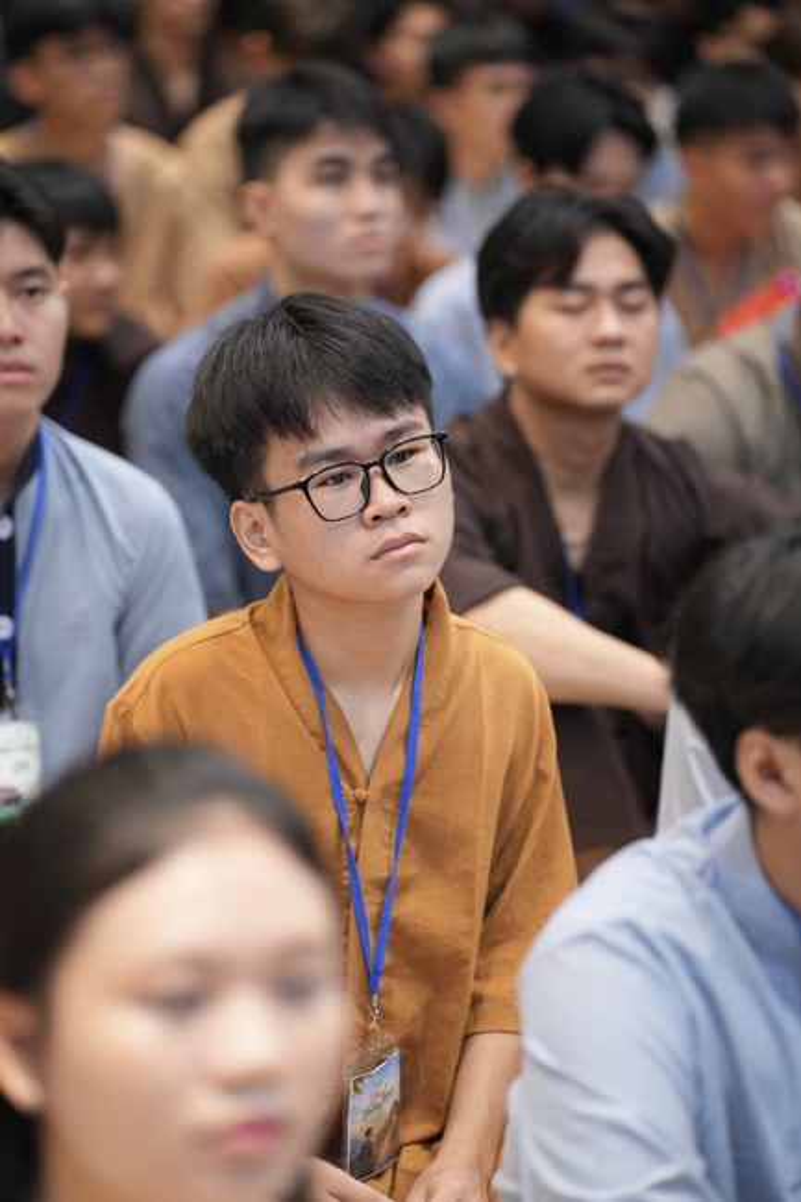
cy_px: 601
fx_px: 4307
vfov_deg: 15.9
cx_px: 400
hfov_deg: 10.6
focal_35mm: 129
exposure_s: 1/160
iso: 3200
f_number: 2.8
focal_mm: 129
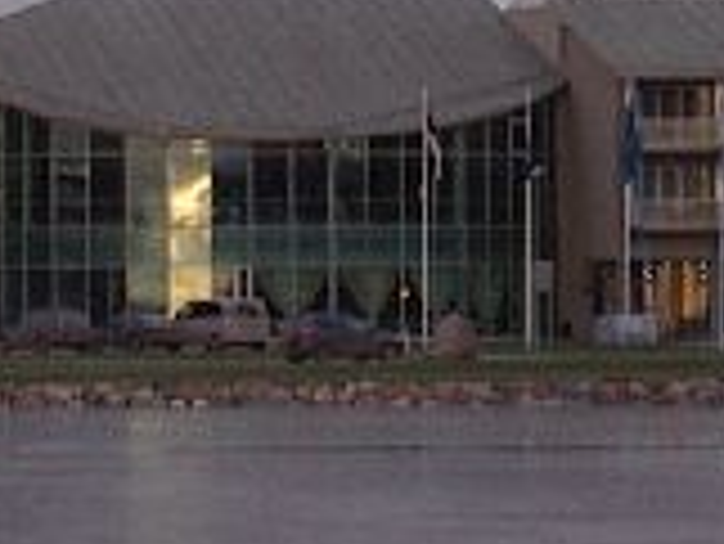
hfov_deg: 4.5
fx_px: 9126
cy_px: -121
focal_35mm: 436
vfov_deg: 3.4
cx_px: 247
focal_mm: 13.3
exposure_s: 1/100
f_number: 4.2
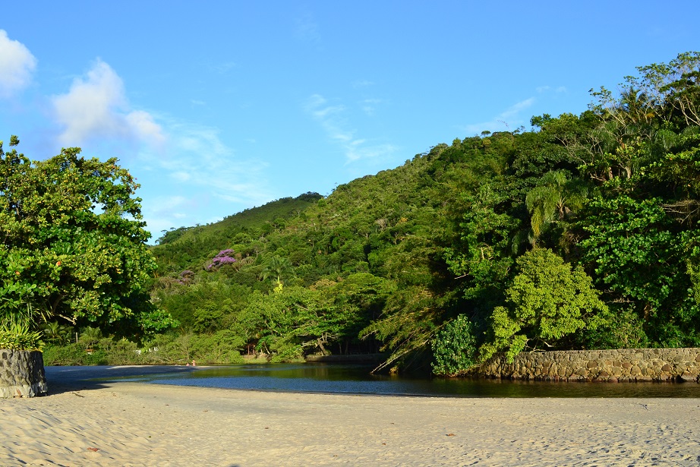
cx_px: 350
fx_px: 700
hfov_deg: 53.1
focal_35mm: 36
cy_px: 234
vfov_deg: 36.9
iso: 400
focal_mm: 24
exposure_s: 1/320
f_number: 10
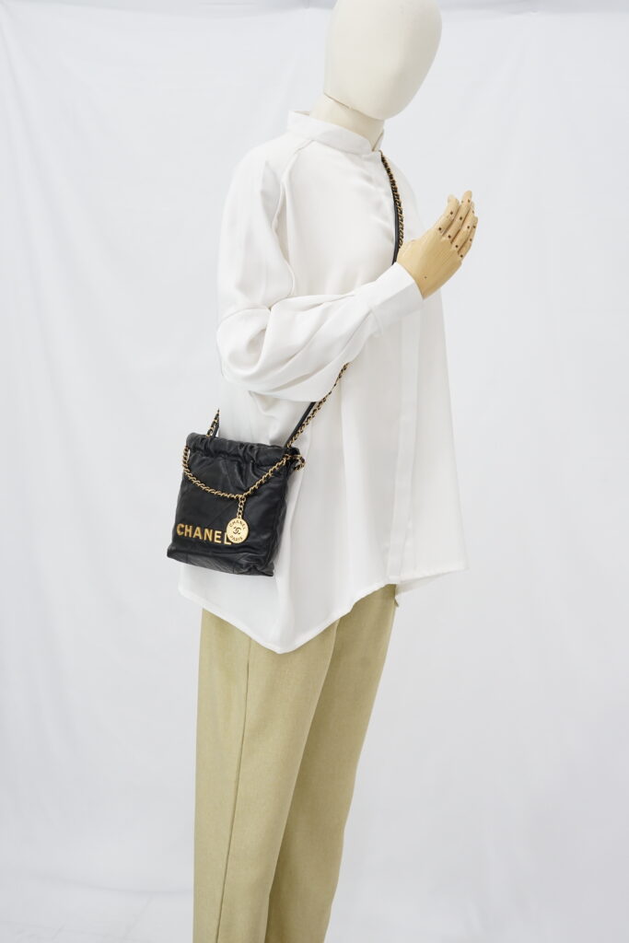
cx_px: 314
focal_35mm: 50
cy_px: 472
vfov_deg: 39.6
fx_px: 1310
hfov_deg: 27.0
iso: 640
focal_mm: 50
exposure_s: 1/10
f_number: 6.3
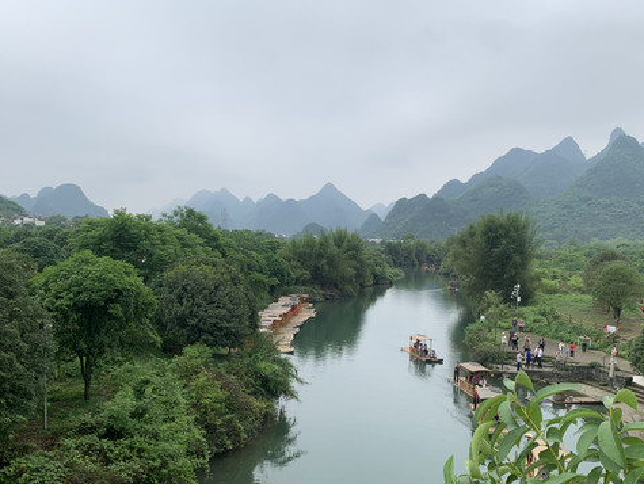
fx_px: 652
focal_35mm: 35
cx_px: 344
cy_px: 285
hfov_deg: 52.5
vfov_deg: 40.6
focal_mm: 4.25
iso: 25
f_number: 1.8
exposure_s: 1/457
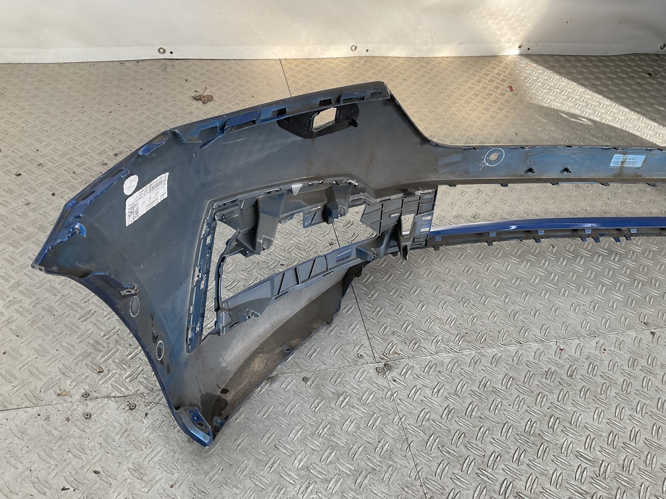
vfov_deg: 48.2
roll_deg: -10.5
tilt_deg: -42.7
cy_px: 250
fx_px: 558
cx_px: 333
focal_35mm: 29
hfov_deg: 61.7
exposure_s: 1/242
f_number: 1.8
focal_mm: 3
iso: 16
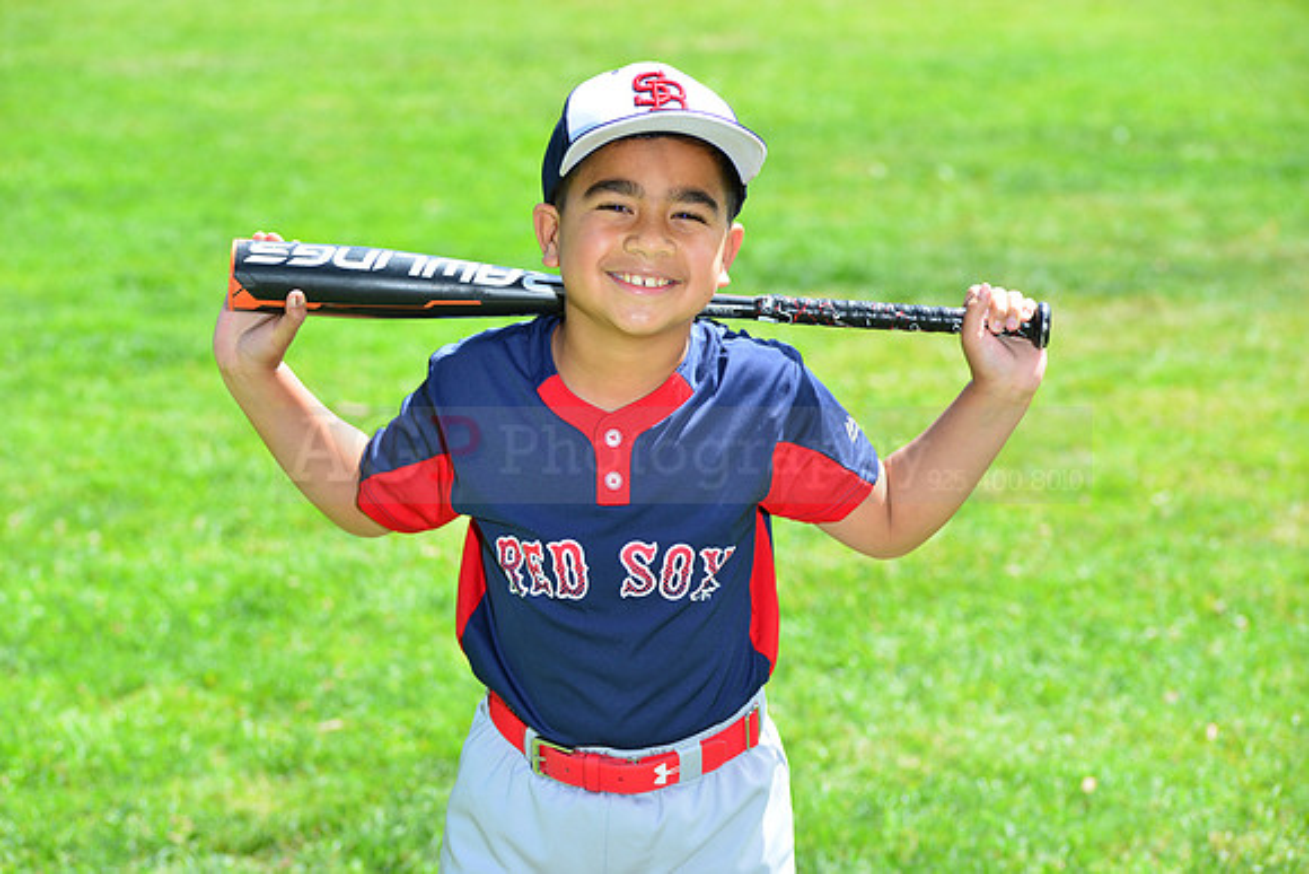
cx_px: 654
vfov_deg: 11.0
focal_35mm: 125
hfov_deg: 16.4
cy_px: 437
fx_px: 4546
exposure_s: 1/200
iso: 200
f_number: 8
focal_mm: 125
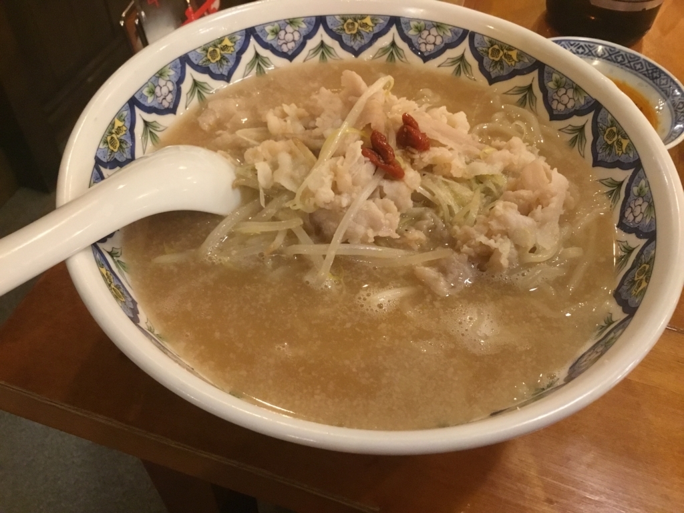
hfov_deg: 58.4
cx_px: 342
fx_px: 613
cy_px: 256
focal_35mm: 31
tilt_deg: -52.2
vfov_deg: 45.4
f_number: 2.4
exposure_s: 1/25
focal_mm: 3.3
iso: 200
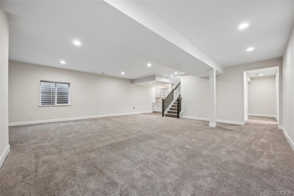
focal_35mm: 14
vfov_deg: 81.2
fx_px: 114
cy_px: 98
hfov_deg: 104.3
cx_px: 147
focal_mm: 14
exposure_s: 1/10
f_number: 8
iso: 400
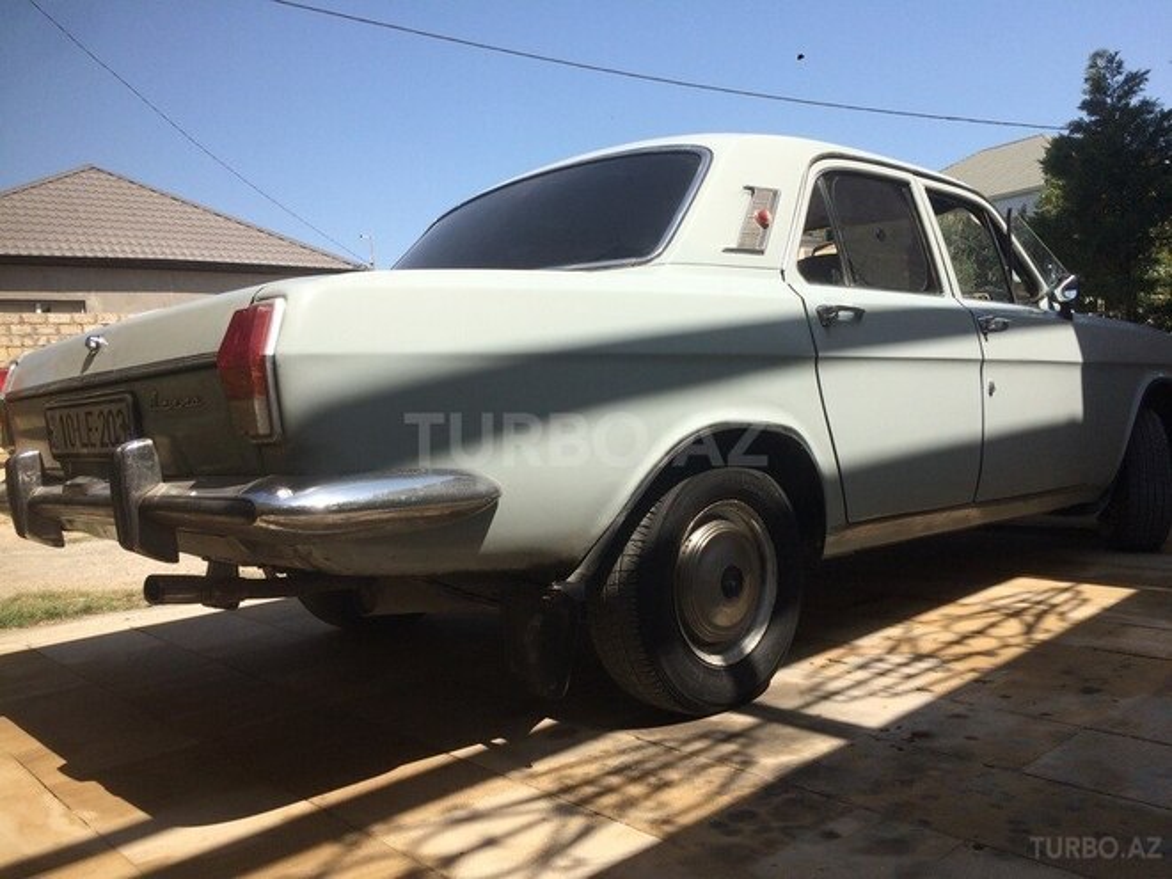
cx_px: 586
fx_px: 982
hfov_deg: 61.7
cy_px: 440
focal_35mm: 29
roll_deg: -1.9
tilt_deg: -6.0
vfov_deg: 48.2
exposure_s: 1/1866
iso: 32
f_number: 2.2
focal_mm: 4.15
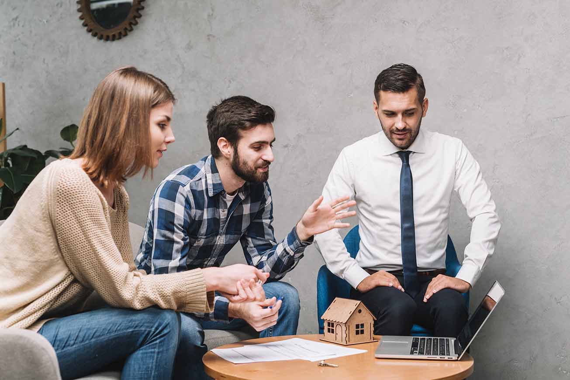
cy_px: 190
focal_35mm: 50
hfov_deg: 39.6
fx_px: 792
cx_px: 285
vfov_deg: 27.0
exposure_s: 1/125
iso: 250
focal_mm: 50
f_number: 4.5
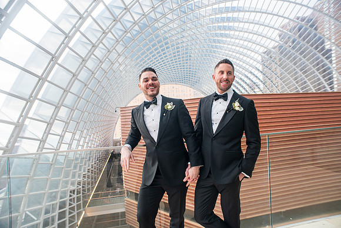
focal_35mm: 20
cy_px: 114
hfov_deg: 84.0
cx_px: 170
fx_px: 189
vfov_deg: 62.0
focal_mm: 20
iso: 500
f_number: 4
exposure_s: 1/100
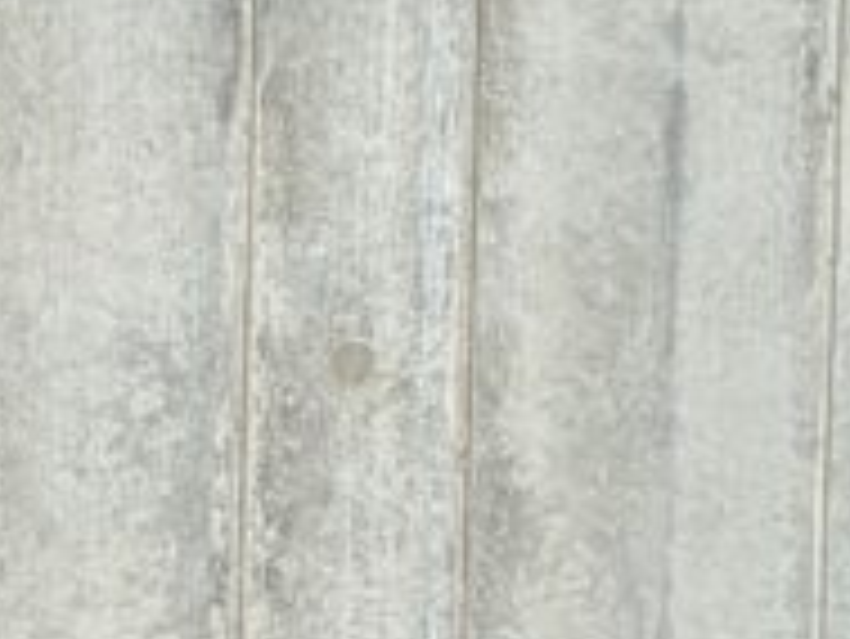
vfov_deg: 8.3
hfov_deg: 11.1
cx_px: -535
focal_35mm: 169
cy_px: -691
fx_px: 4152
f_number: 1.89
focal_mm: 5.43
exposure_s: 1/4444
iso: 78
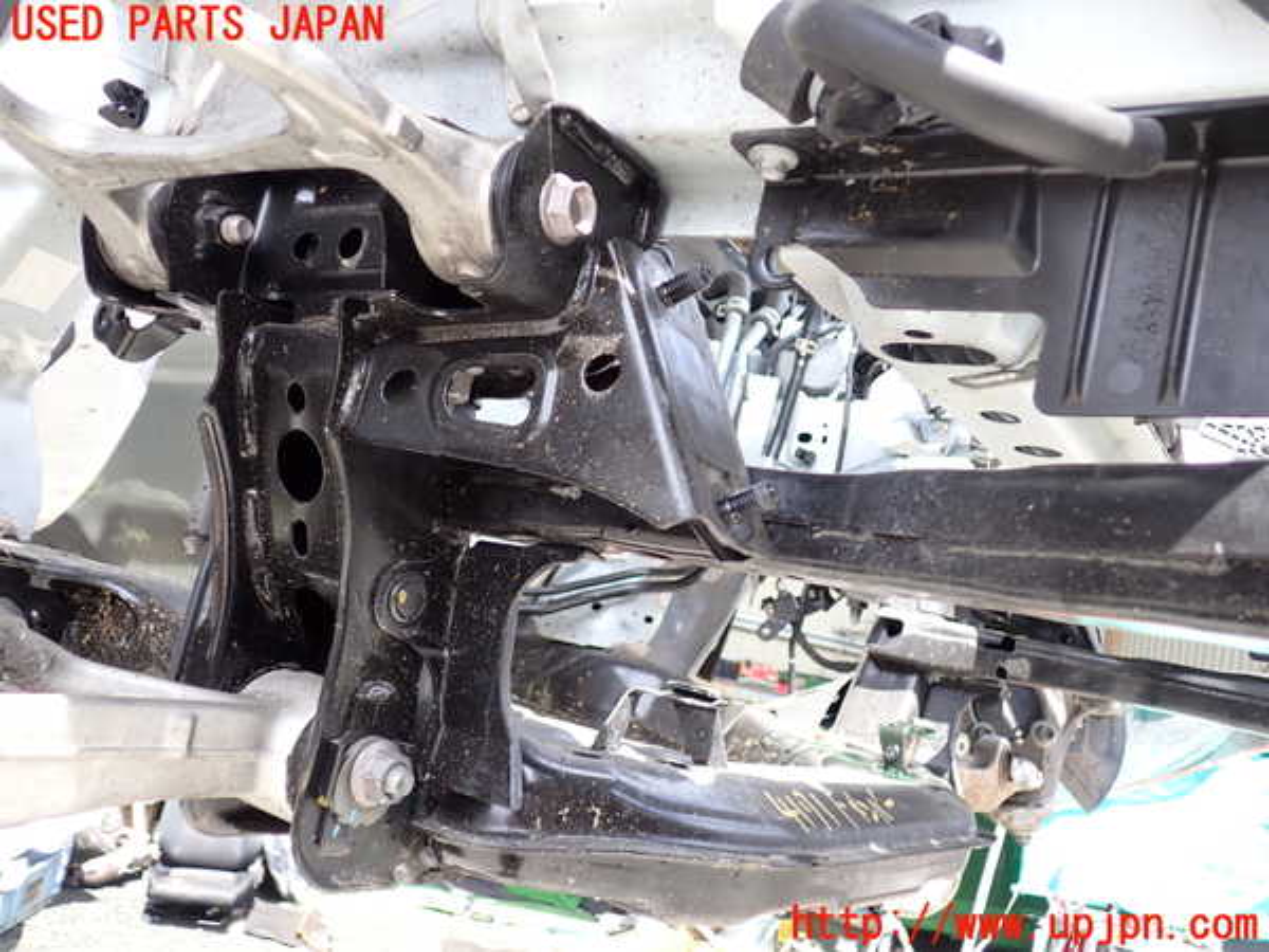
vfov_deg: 46.8
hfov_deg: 60.0
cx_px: 634
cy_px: 476
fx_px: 1100
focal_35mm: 30
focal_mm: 5.4
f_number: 2.3
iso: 100
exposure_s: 1/125
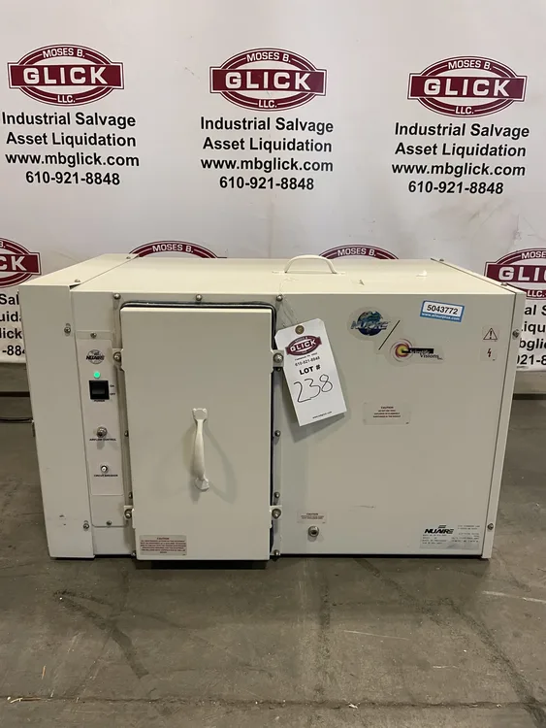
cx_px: 273
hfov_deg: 53.1
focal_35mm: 26
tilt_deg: -16.2
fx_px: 546
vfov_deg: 67.3
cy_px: 364
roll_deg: -0.4
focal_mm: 4.2
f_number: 1.6
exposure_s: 1/60
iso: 250
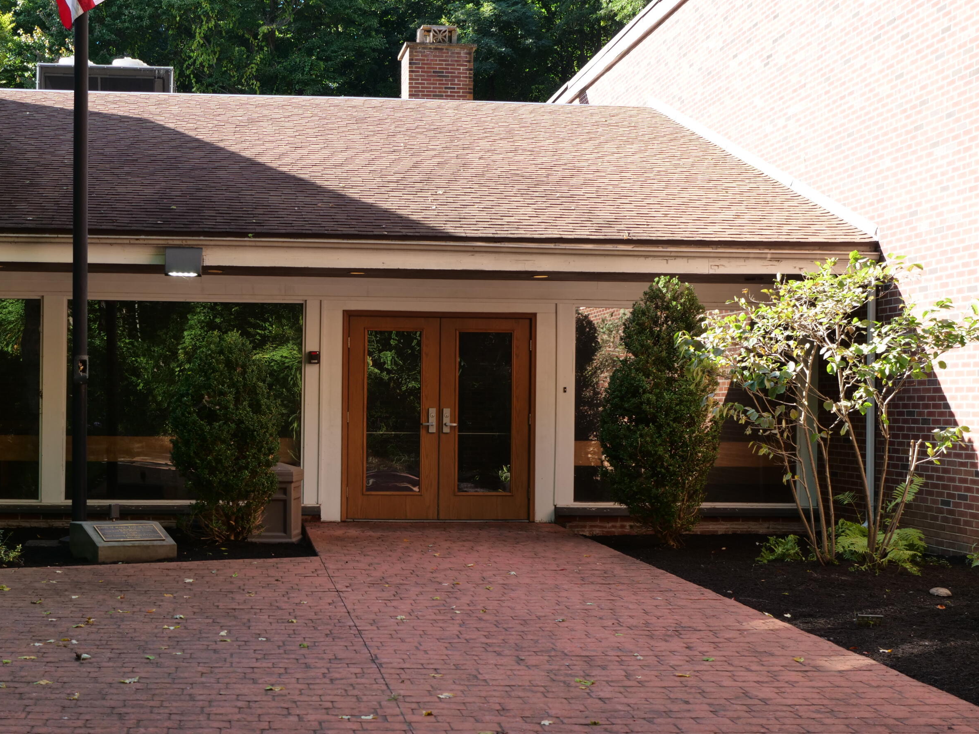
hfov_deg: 33.1
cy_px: 397
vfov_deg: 25.2
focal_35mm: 58
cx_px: 378
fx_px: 1640
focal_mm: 23
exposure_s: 1/200
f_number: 4
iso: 200
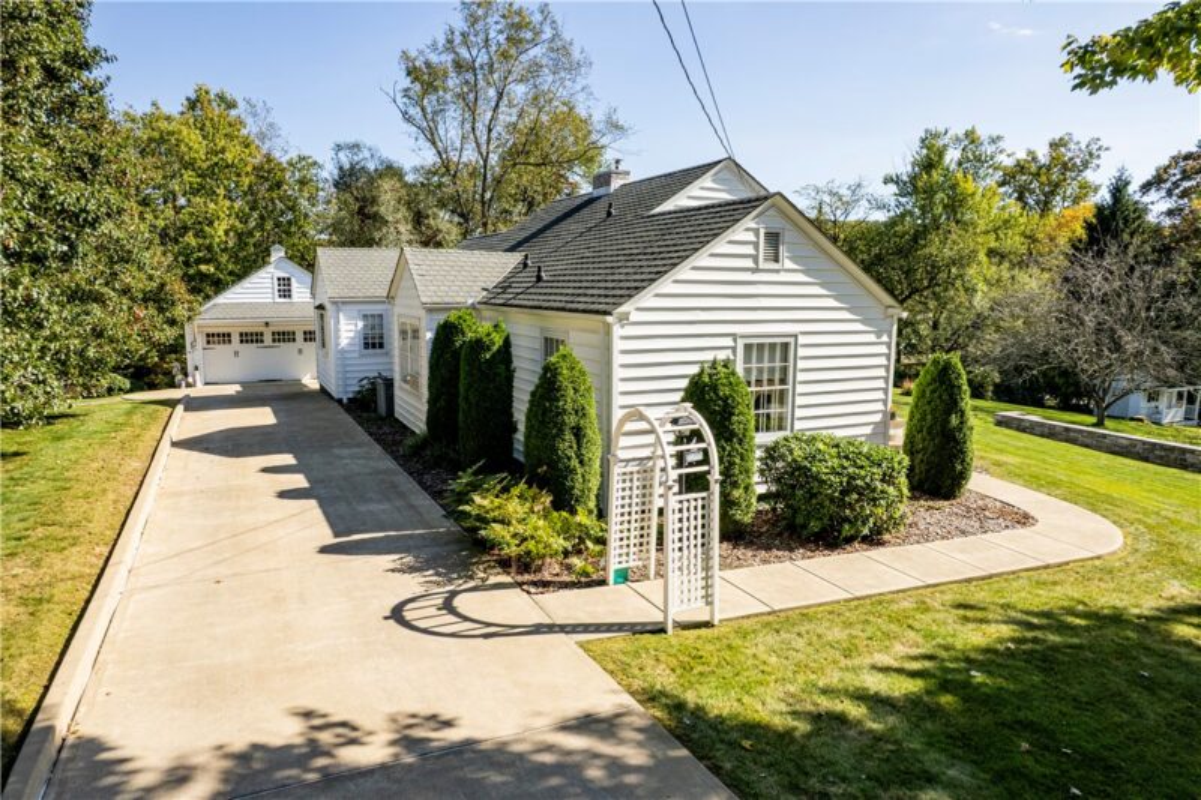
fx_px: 734
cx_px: 600
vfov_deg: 57.2
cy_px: 400
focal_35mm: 22
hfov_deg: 78.6
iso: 100
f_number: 2.8
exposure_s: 1/1250
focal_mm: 8.38
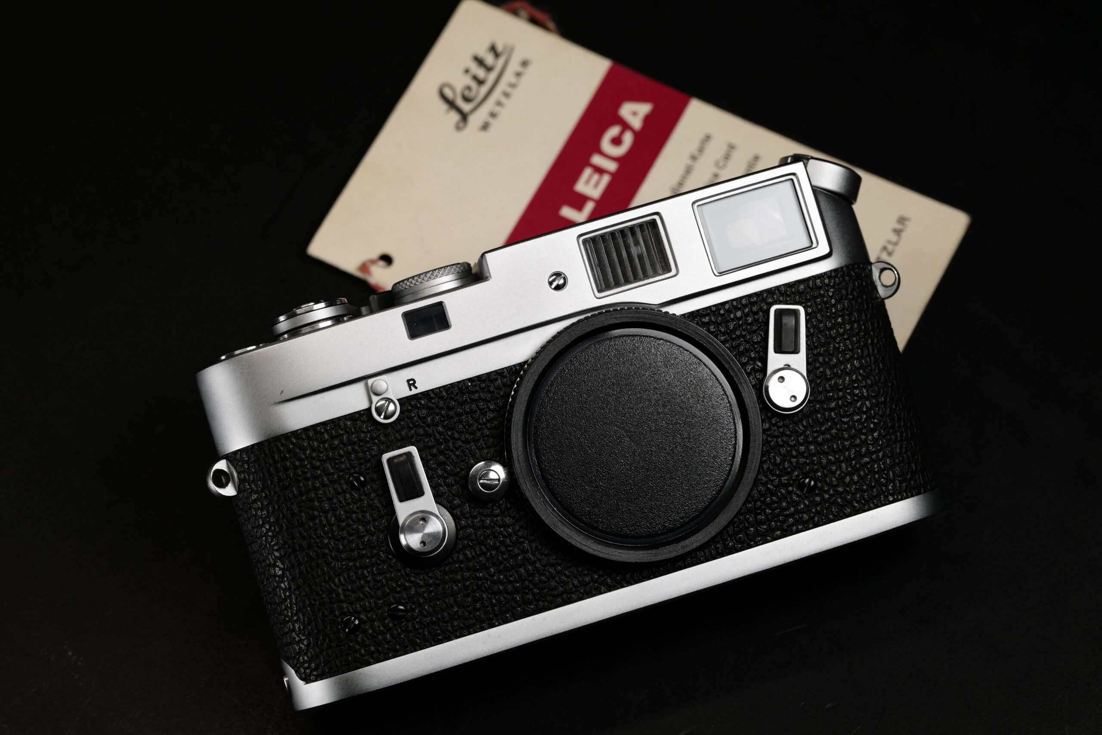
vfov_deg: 13.7
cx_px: 551
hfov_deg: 20.4
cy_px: 368
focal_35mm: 100
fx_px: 3061
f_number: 8
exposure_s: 1/400
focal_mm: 100
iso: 1600
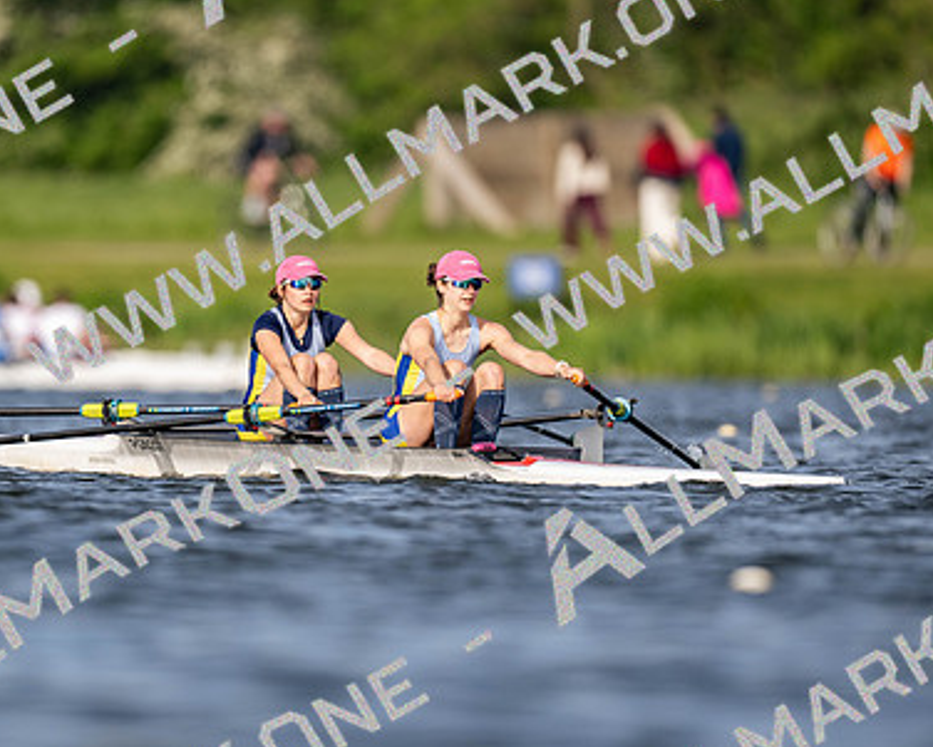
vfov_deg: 1.8
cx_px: 333
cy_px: 391
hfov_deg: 2.2
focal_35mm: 868
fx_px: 23974
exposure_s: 1/2500
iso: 250
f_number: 4
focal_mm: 600
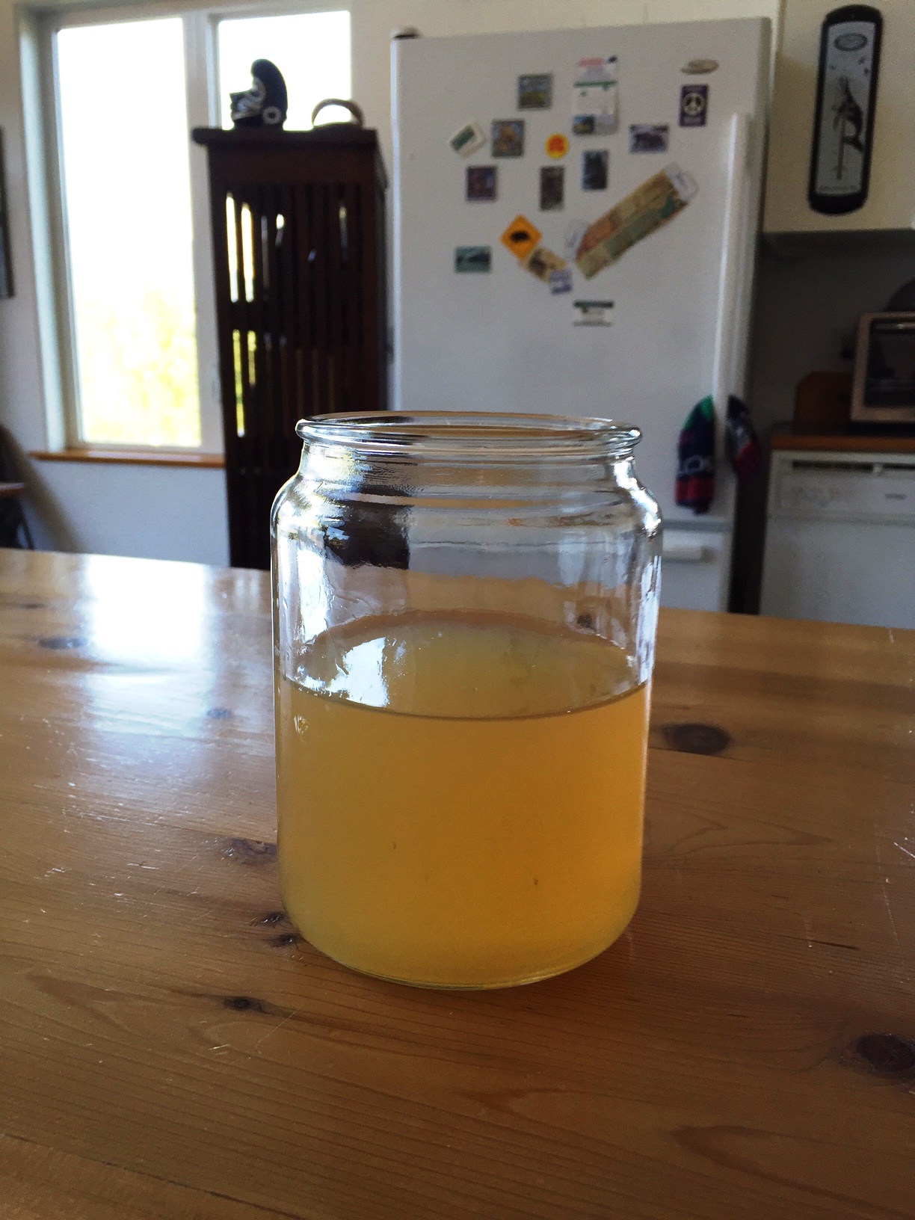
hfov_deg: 48.2
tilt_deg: -13.5
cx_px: 458
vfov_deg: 61.7
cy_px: 610
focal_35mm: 29
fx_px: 1022
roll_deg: +0.0
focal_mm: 4.15
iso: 50
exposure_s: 1/120
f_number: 2.2
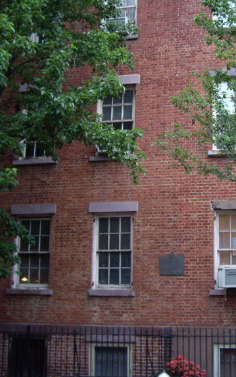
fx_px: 555
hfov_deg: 23.1
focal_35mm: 54
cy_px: 188
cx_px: 234
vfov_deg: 37.5
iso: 400
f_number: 2.8
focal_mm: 7.9
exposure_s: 1/8
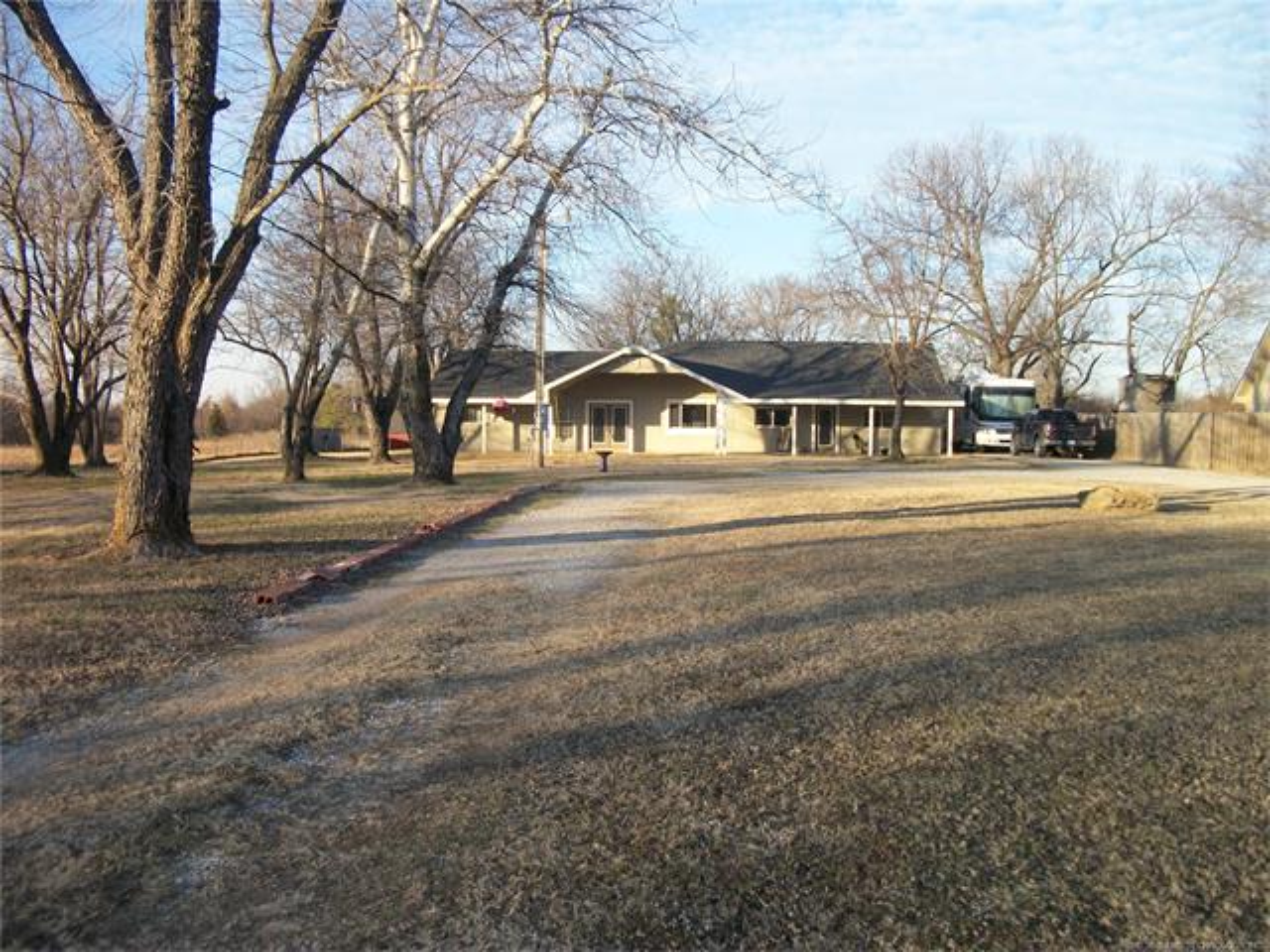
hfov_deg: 56.8
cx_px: 635
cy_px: 476
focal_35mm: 32
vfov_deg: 44.2
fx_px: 1174
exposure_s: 1/60
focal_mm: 5.7
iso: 80
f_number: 8.8
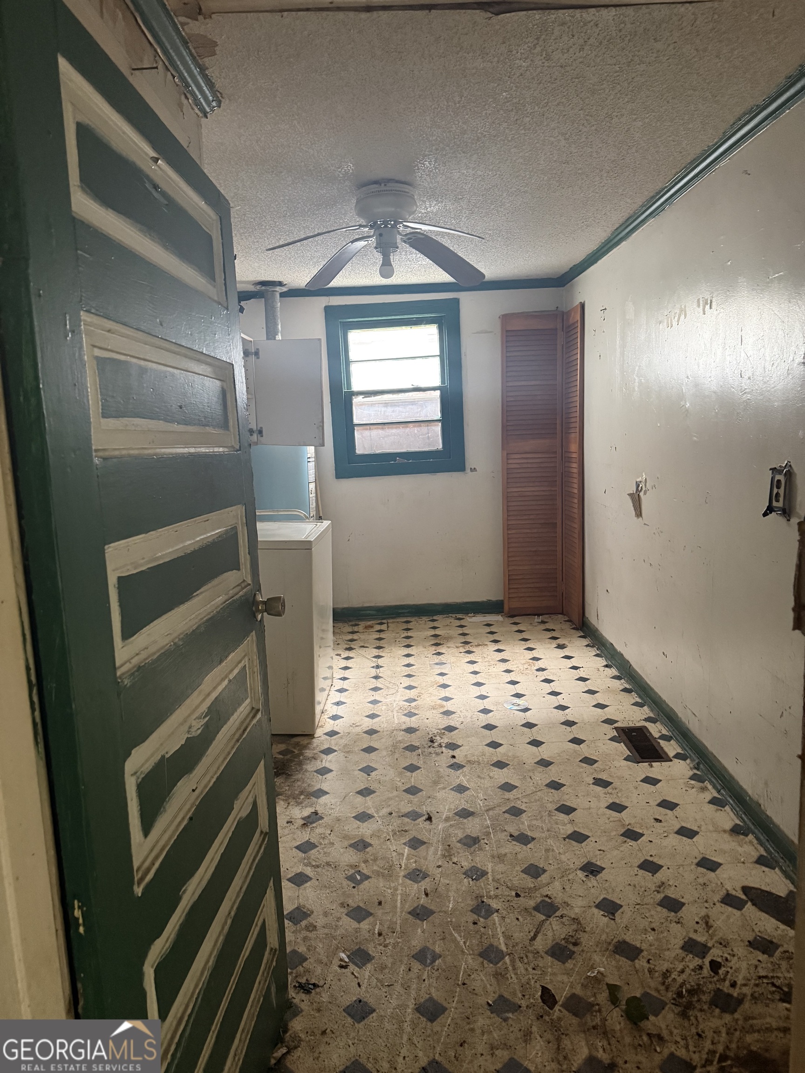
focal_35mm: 24
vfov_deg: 71.6
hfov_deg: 56.8
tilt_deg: -9.1
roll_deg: +2.2
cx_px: 402
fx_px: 744
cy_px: 536
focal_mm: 6.76
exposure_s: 1/41
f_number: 1.78
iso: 800
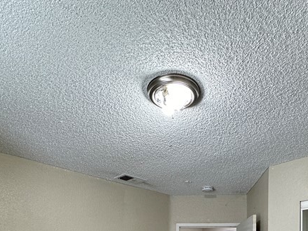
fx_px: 294
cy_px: 269
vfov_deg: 35.1
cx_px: 167
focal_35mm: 33
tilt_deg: +0.7
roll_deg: -0.3
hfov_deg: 55.2
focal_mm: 2.22
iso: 160
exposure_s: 1/120
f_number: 2.2
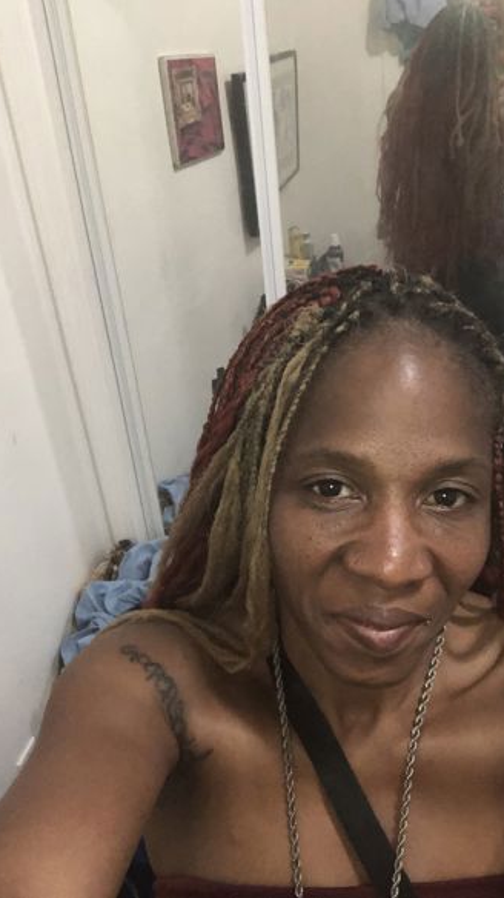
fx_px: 833
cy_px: 449
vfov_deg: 56.6
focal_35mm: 35
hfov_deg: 33.4
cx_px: 330
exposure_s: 1/30
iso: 400
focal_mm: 2.87
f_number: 2.2
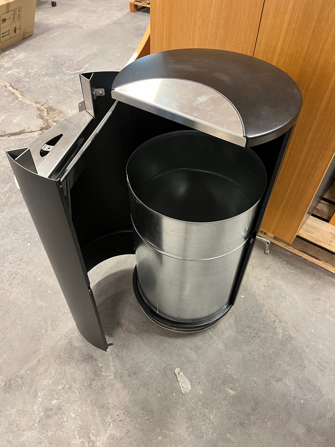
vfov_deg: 67.3
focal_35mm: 26
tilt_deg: -46.2
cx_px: 168
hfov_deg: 53.0
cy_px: 224
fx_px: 336
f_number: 1.6
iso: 400
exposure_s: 1/50
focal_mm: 5.1
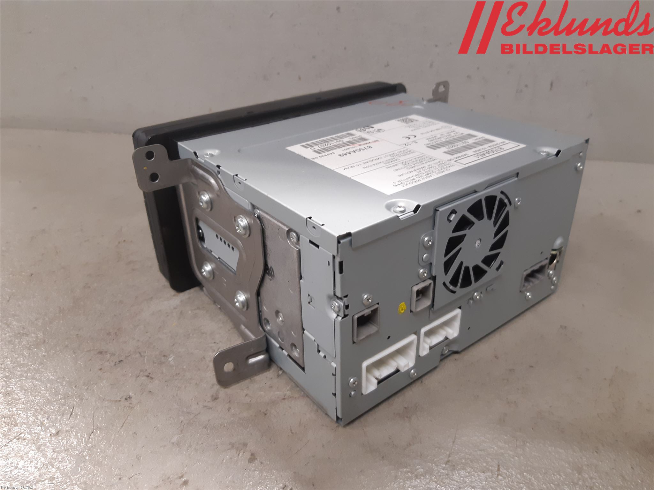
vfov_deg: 53.1
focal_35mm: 26
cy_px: 245
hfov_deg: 67.3
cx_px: 327
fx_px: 491
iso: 160
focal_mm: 3.93
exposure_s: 1/50
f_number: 1.7
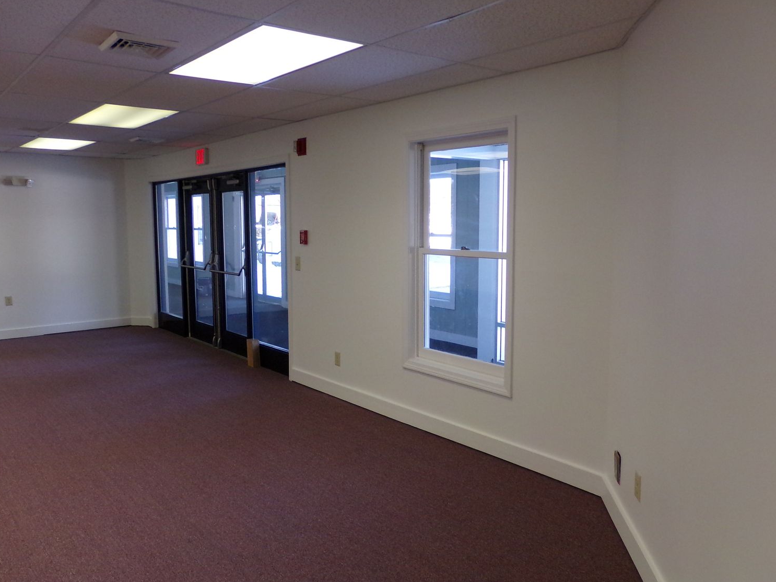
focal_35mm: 28
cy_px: 276
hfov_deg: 63.5
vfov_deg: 49.7
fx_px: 628
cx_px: 387
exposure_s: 1/70
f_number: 3.2
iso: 200
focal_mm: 4.7
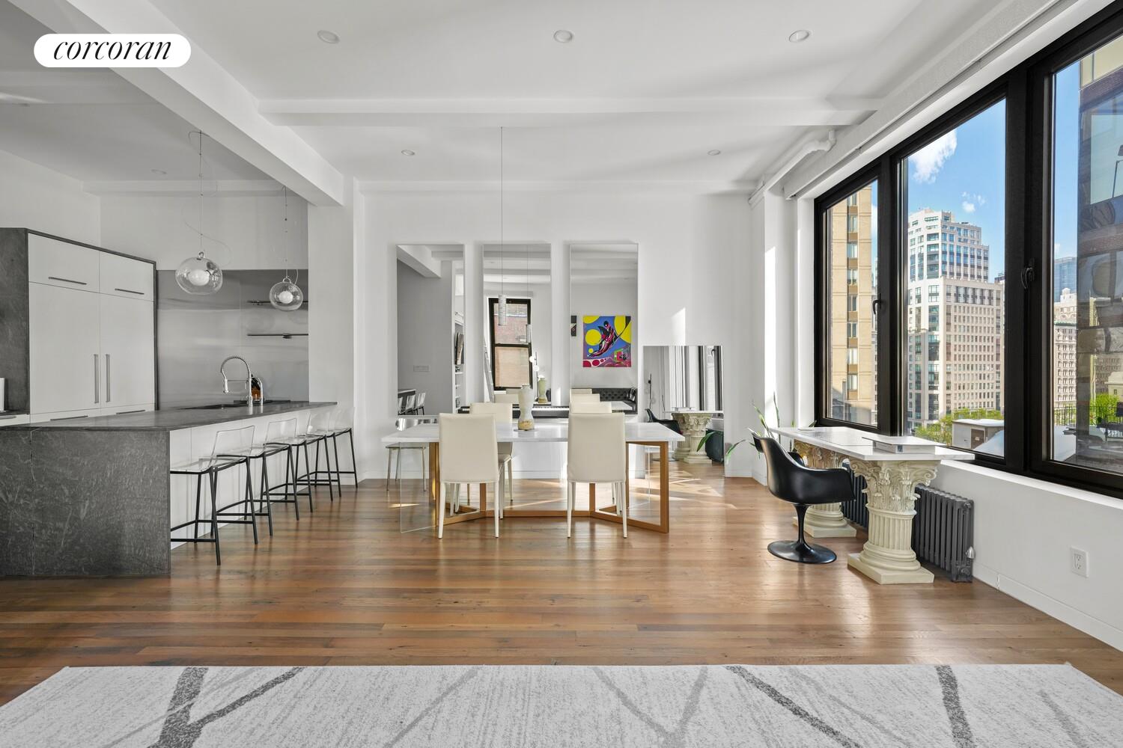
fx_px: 499
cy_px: 374
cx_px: 562
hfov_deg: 96.7
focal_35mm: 16
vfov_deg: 73.7
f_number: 7.1
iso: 100
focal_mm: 16
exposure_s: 1
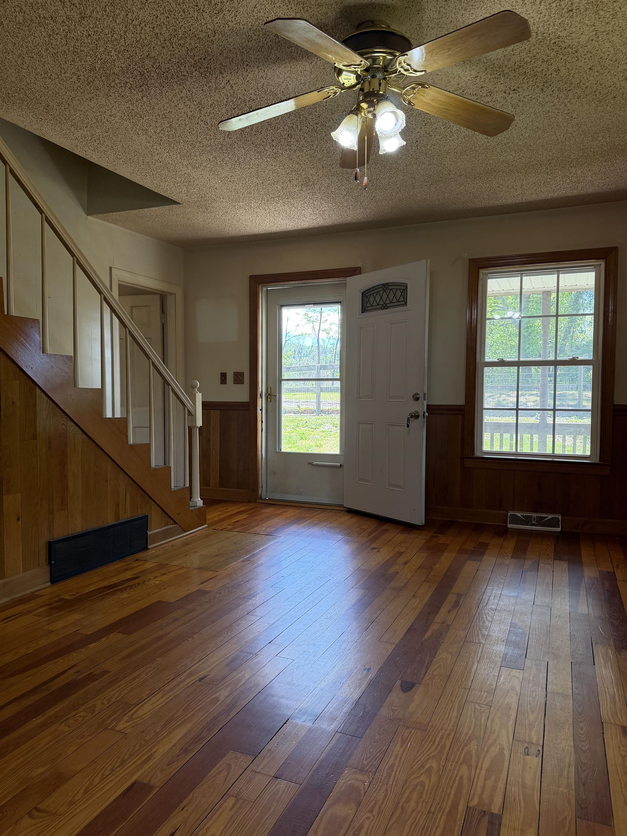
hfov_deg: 56.8
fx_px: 580
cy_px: 418
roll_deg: -0.1
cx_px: 314
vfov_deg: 71.6
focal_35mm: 24
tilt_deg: -2.6
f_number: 1.78
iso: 200
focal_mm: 6.76
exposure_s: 1/230
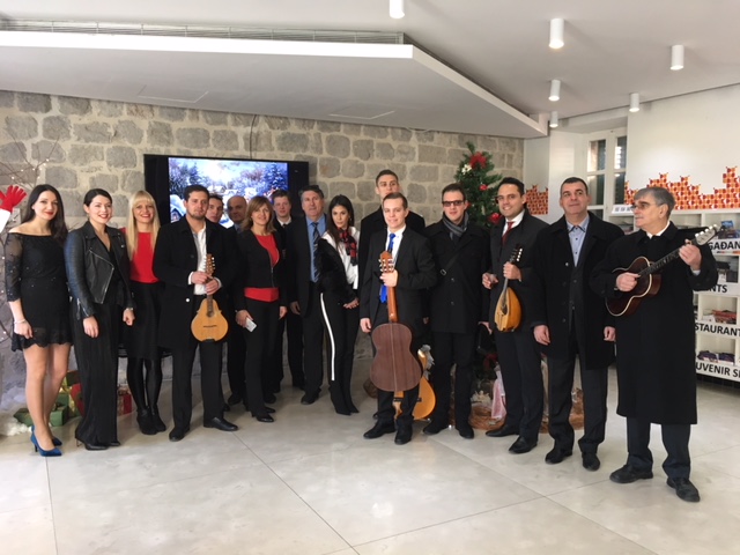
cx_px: 370
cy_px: 278
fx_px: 620
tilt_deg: -3.6
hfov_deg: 61.7
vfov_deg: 48.2
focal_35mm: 29
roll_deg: +0.5
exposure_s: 1/33
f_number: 2.2
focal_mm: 4.15
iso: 125
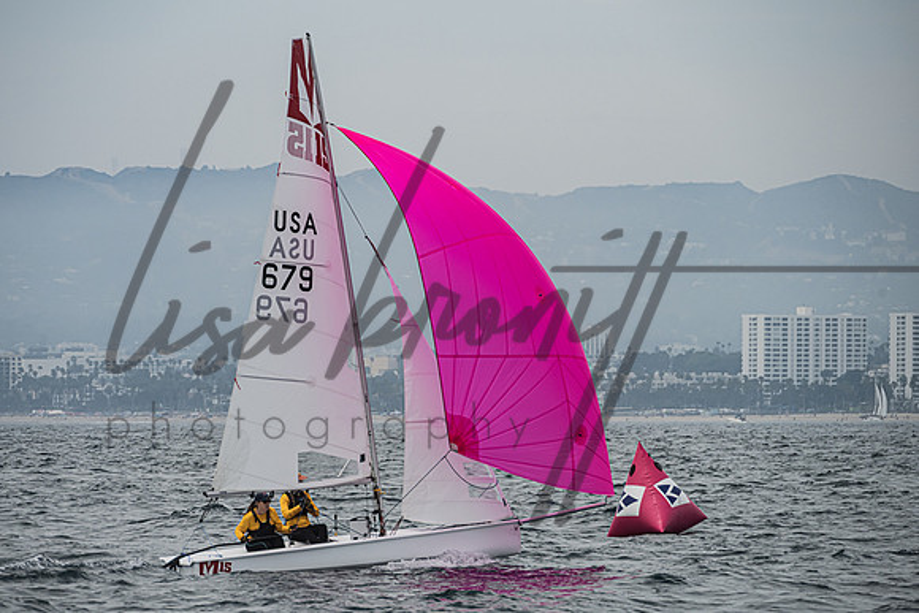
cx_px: 440
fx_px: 7554
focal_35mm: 296
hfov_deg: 7.0
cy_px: 301
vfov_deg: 4.6
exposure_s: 1/2000
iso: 320
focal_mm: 260
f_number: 8
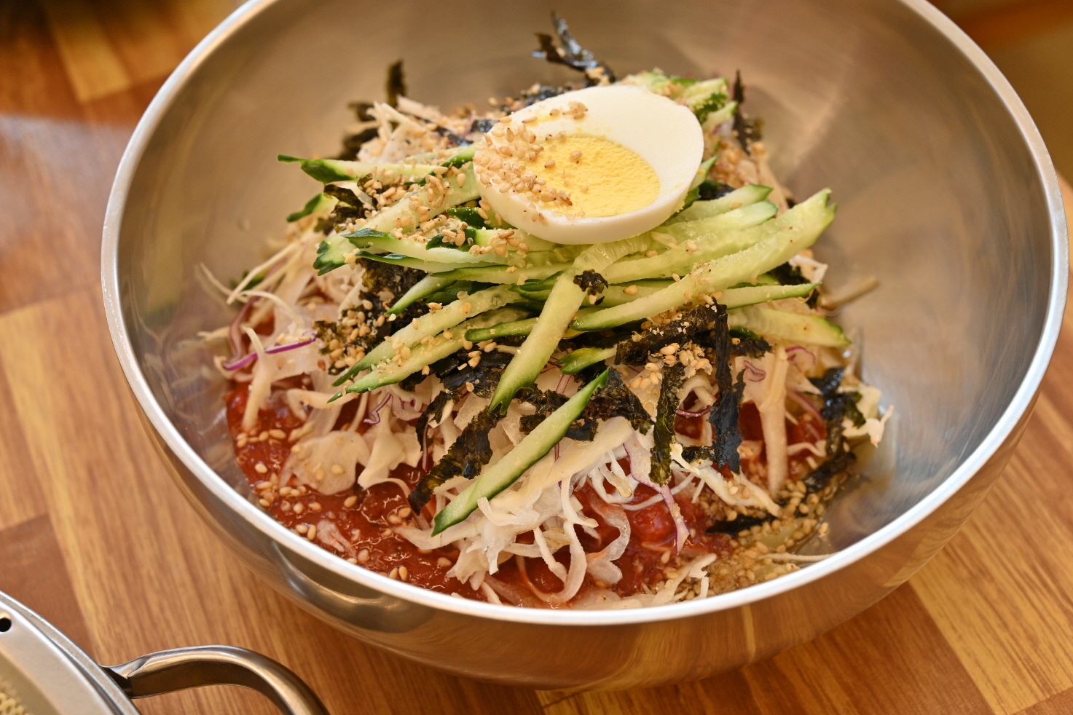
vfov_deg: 24.2
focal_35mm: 56
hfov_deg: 35.6
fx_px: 1669
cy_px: 360
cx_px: 541
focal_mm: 55
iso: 500
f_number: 7.1
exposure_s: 1/125
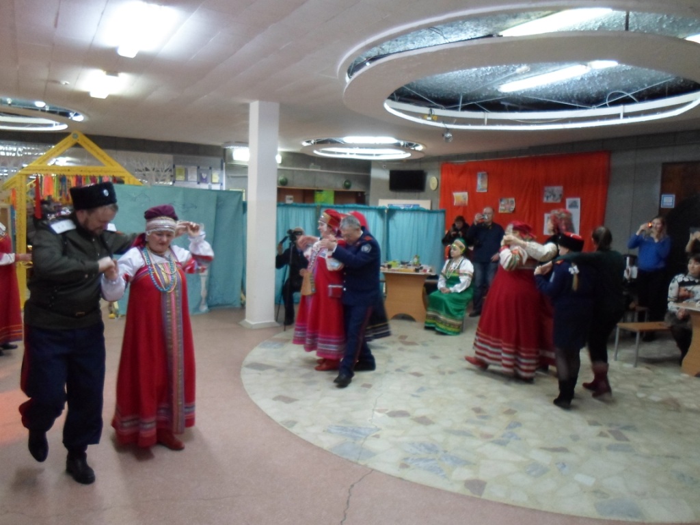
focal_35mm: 25
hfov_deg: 69.4
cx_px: 350
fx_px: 506
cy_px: 262
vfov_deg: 54.9
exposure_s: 1/20
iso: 400
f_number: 2.5
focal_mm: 4.5
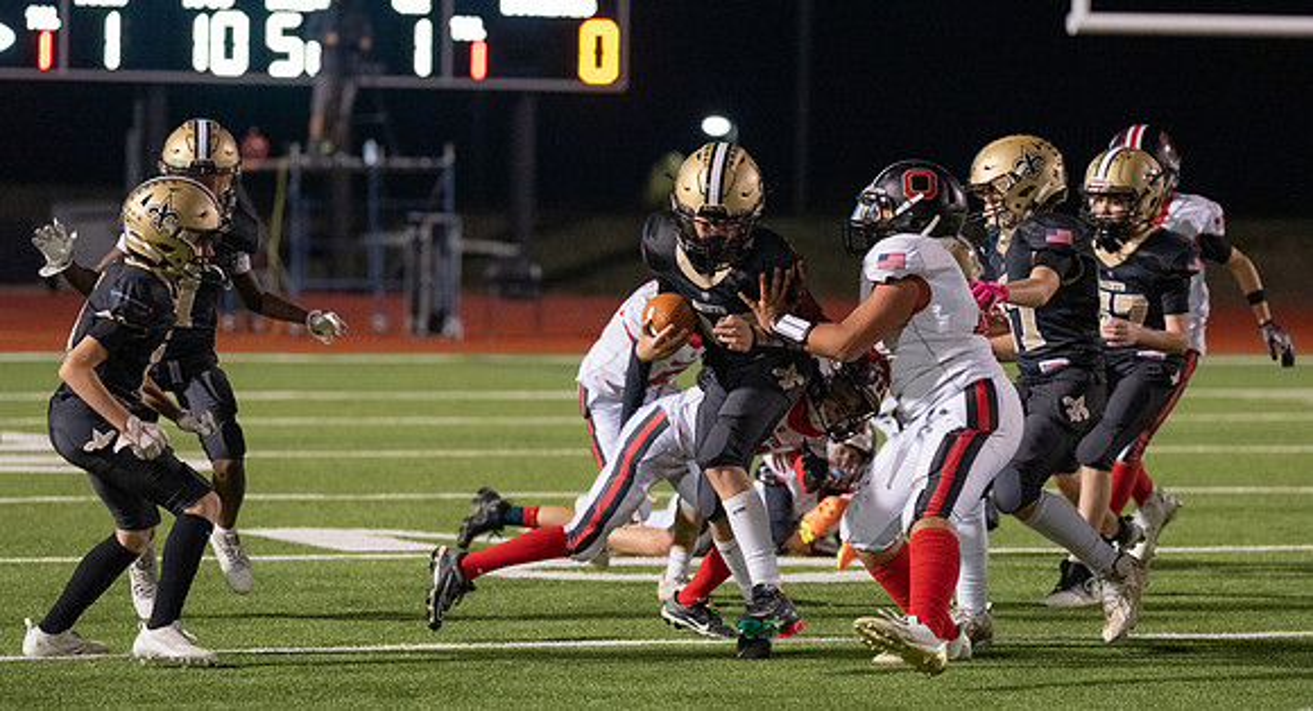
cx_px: 682
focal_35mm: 181
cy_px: 393
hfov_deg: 12.0
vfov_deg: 6.5
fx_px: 6241
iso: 6400
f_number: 2.8
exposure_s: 1/1250
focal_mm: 135
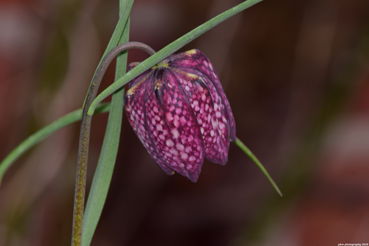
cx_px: 184
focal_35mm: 450
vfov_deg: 3.1
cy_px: 123
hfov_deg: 4.6
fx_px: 4612
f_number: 16
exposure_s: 1/100
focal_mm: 300
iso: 400
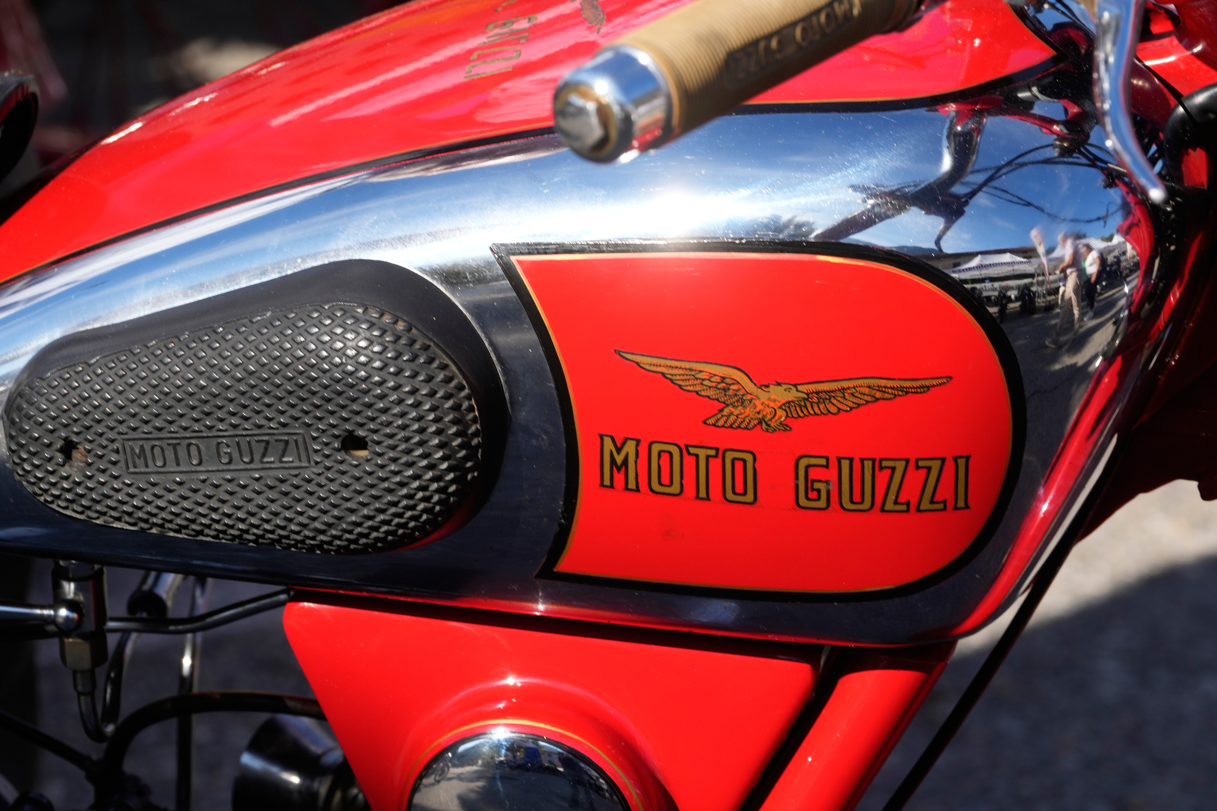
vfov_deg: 7.4
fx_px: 6287
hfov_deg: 11.1
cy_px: 406
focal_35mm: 186
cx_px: 608
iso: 250
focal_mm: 124
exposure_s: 1/320
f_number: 9
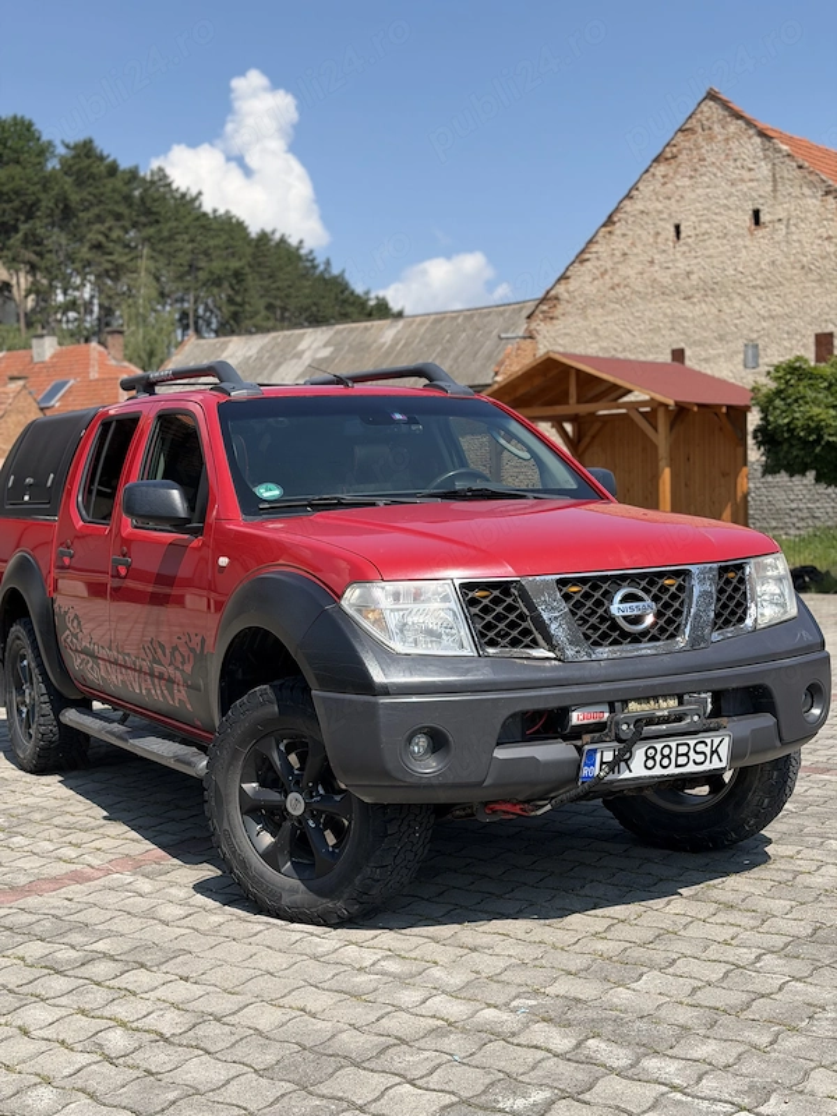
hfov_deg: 30.3
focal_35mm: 48
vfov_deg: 39.7
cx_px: 418
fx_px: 1547
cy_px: 558
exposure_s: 1/3226
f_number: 1.78
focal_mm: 6.76
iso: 80
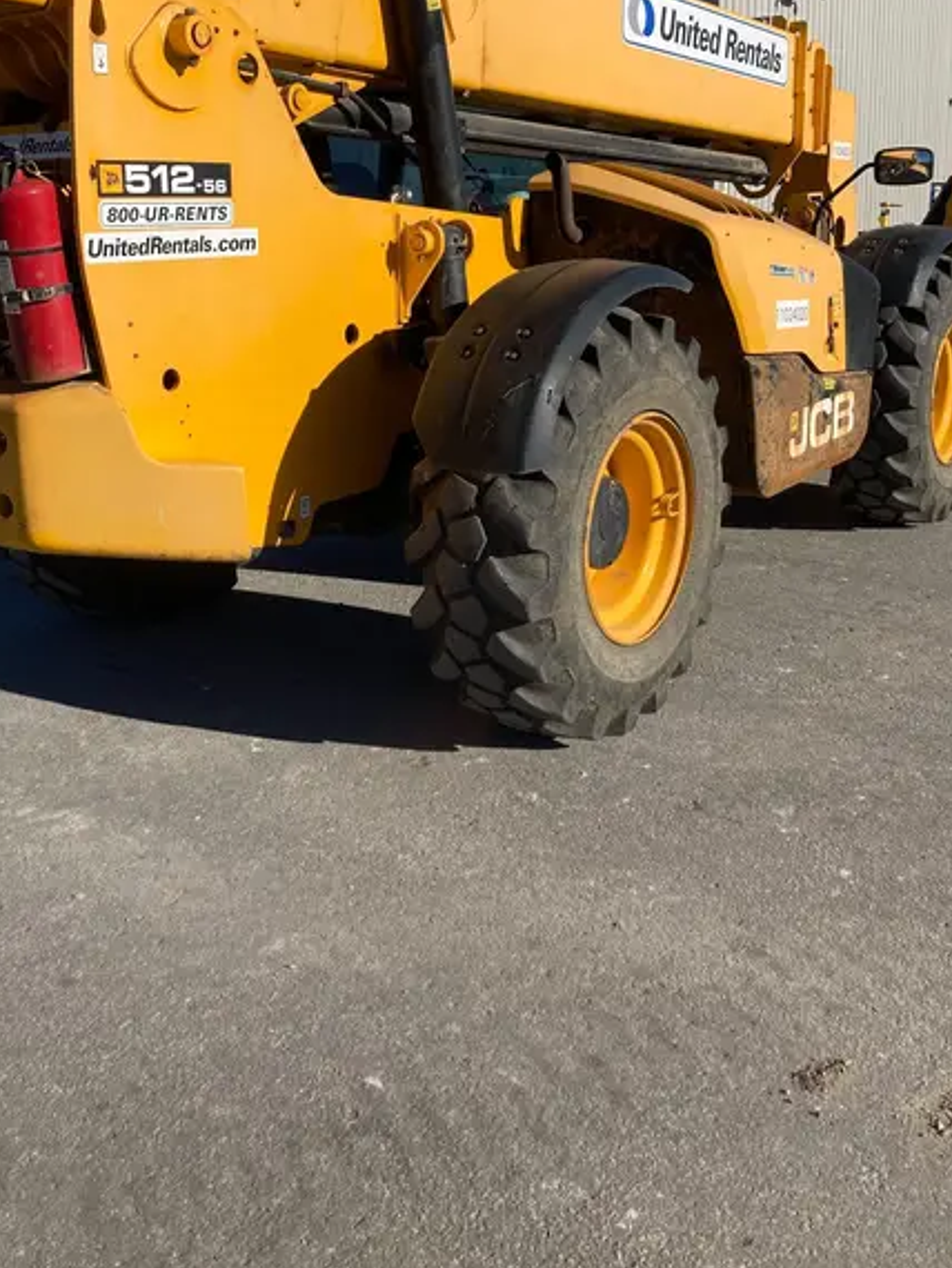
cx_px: 434
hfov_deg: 39.7
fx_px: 1319
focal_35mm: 36
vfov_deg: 50.8
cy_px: 466
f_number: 1.8
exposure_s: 1/2825
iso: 20
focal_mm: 3.99
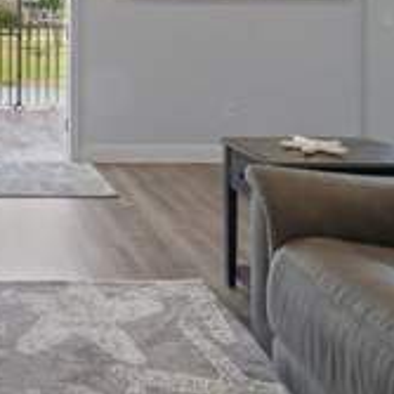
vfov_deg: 35.5
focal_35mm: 44
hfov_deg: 32.9
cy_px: 20
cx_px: -54
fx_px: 567
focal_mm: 18
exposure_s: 1/3
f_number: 8
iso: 320
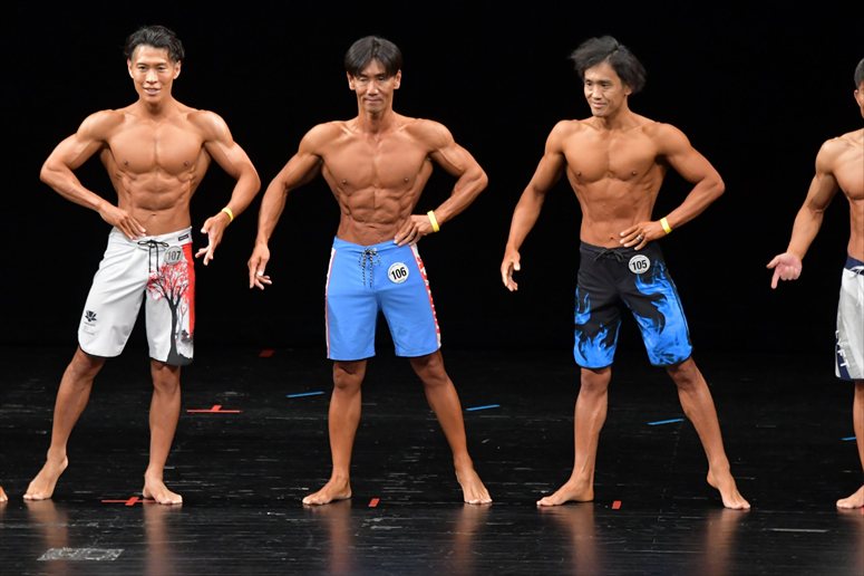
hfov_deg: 7.6
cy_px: 288
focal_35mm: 270
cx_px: 432
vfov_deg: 5.1
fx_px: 6477
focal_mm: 180
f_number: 5.6
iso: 3200
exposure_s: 1/400
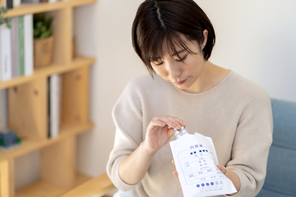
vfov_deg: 16.1
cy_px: 98
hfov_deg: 23.9
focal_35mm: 85
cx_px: 148
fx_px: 699
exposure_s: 1/125
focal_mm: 85
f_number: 2.2
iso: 100
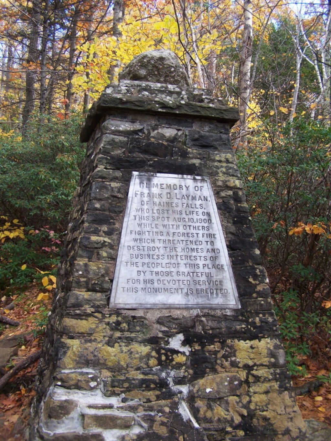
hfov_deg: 37.7
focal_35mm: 38
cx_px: 166
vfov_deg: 49.0
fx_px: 484
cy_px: 220
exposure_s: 1/100
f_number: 2.8
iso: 80
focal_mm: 6.3
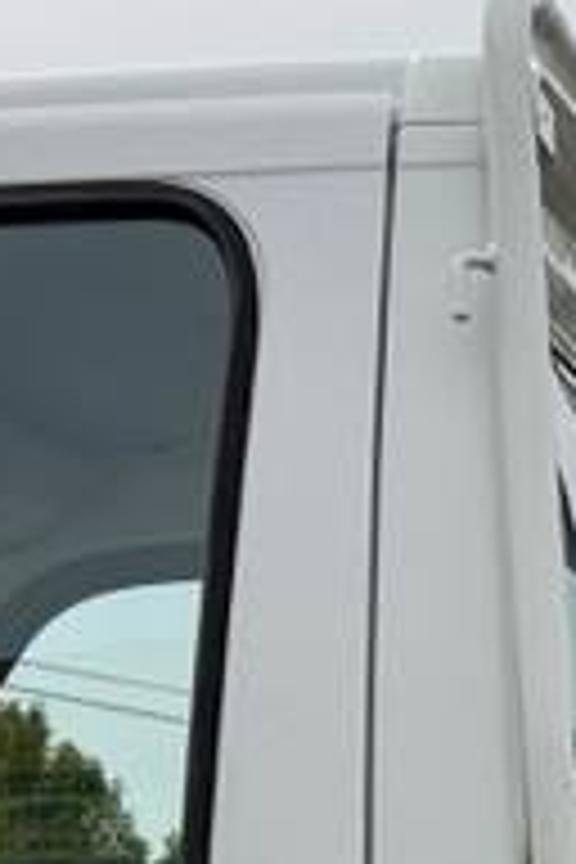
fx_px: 3984
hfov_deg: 7.9
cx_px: 1125
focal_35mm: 166
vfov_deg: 11.7
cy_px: 1395
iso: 80
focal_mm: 6.76
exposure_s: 1/3953
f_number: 1.78
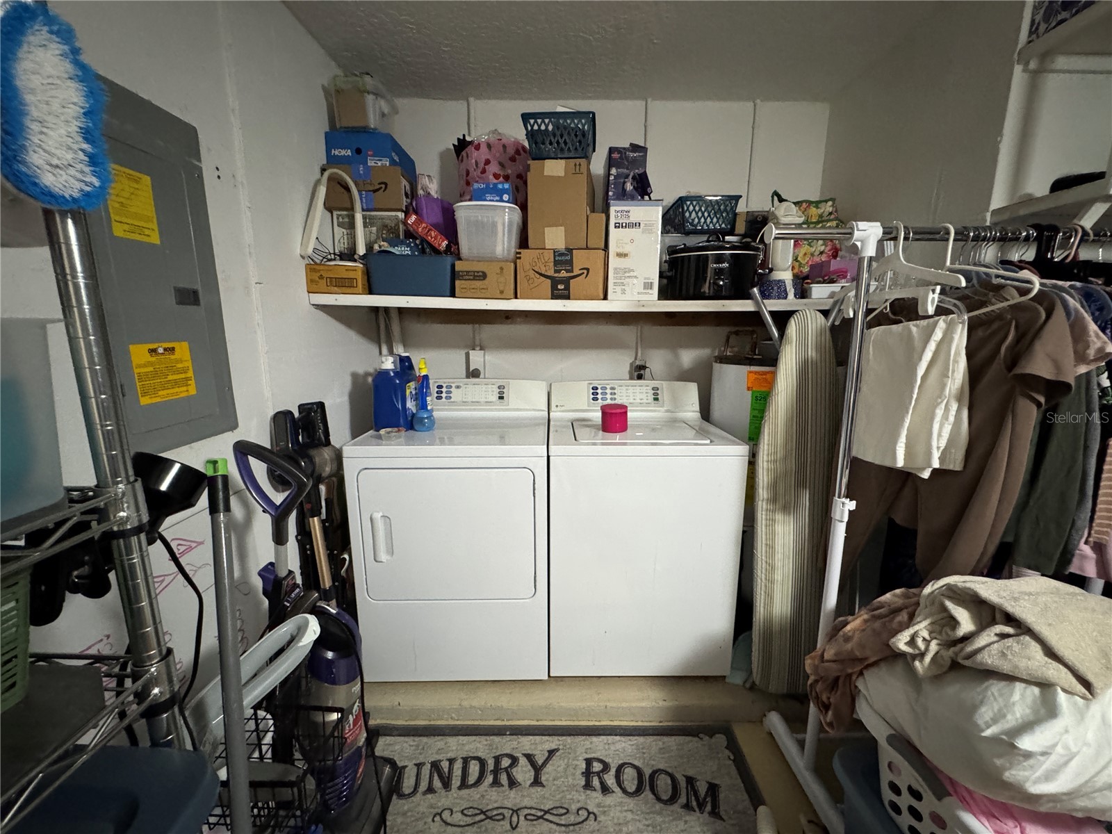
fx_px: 450
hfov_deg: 102.1
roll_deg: -1.7
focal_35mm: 14
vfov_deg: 85.7
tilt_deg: -12.0
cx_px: 556
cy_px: 417
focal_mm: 2.22
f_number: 2.2
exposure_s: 1/40
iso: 1000
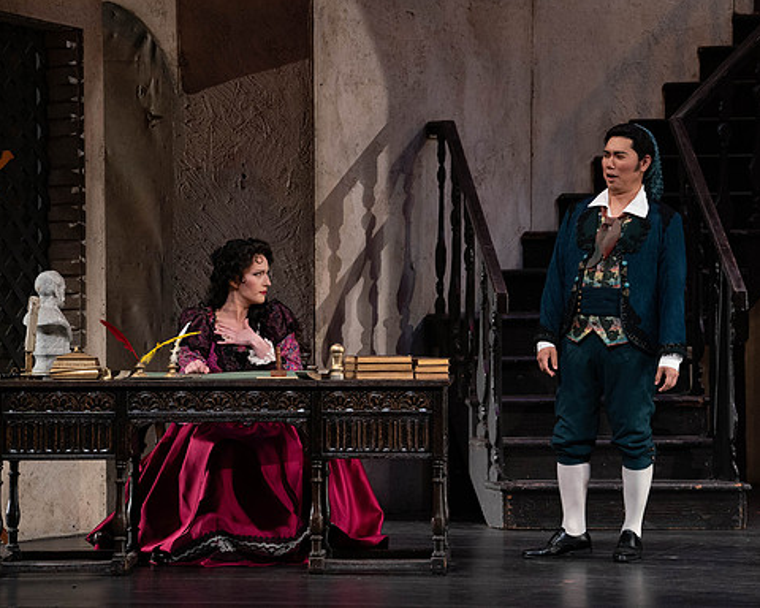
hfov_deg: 8.5
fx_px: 5106
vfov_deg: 6.8
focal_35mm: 227
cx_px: 353
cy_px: 303
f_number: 7.1
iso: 3200
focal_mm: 200
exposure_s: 1/250
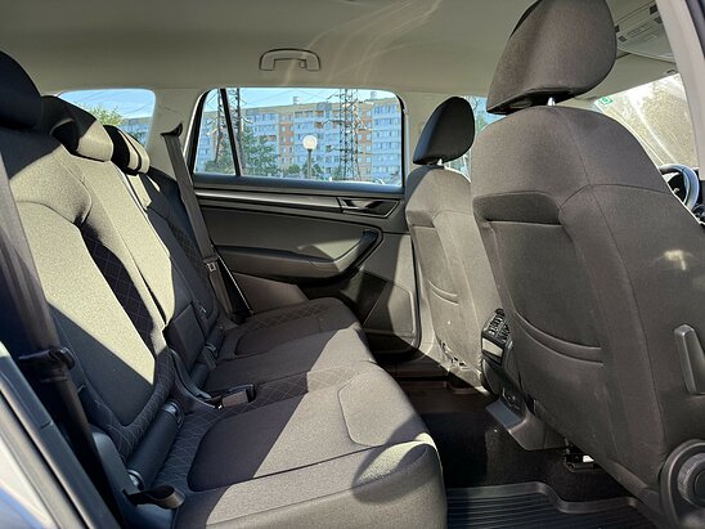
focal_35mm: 24
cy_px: 264
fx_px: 489
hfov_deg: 71.6
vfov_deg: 56.8
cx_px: 352
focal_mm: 6.76
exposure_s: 1/270
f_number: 1.78
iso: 100
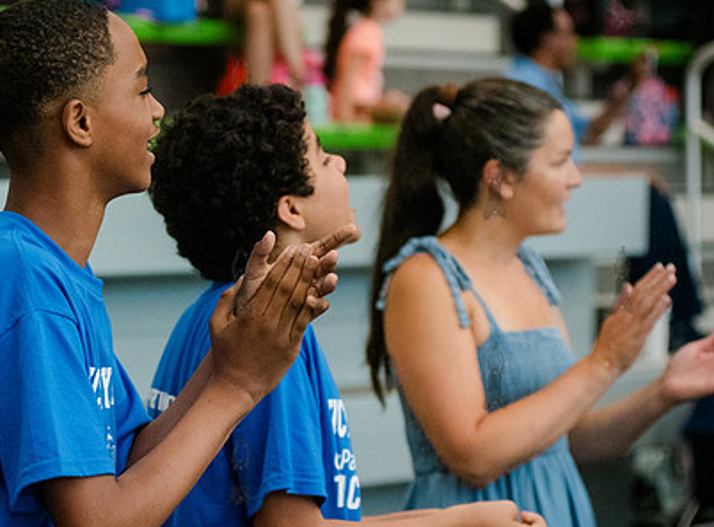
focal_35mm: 147
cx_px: 110
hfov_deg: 13.4
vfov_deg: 10.0
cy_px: 240
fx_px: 3016
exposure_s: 1/1000
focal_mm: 80
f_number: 4
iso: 6400
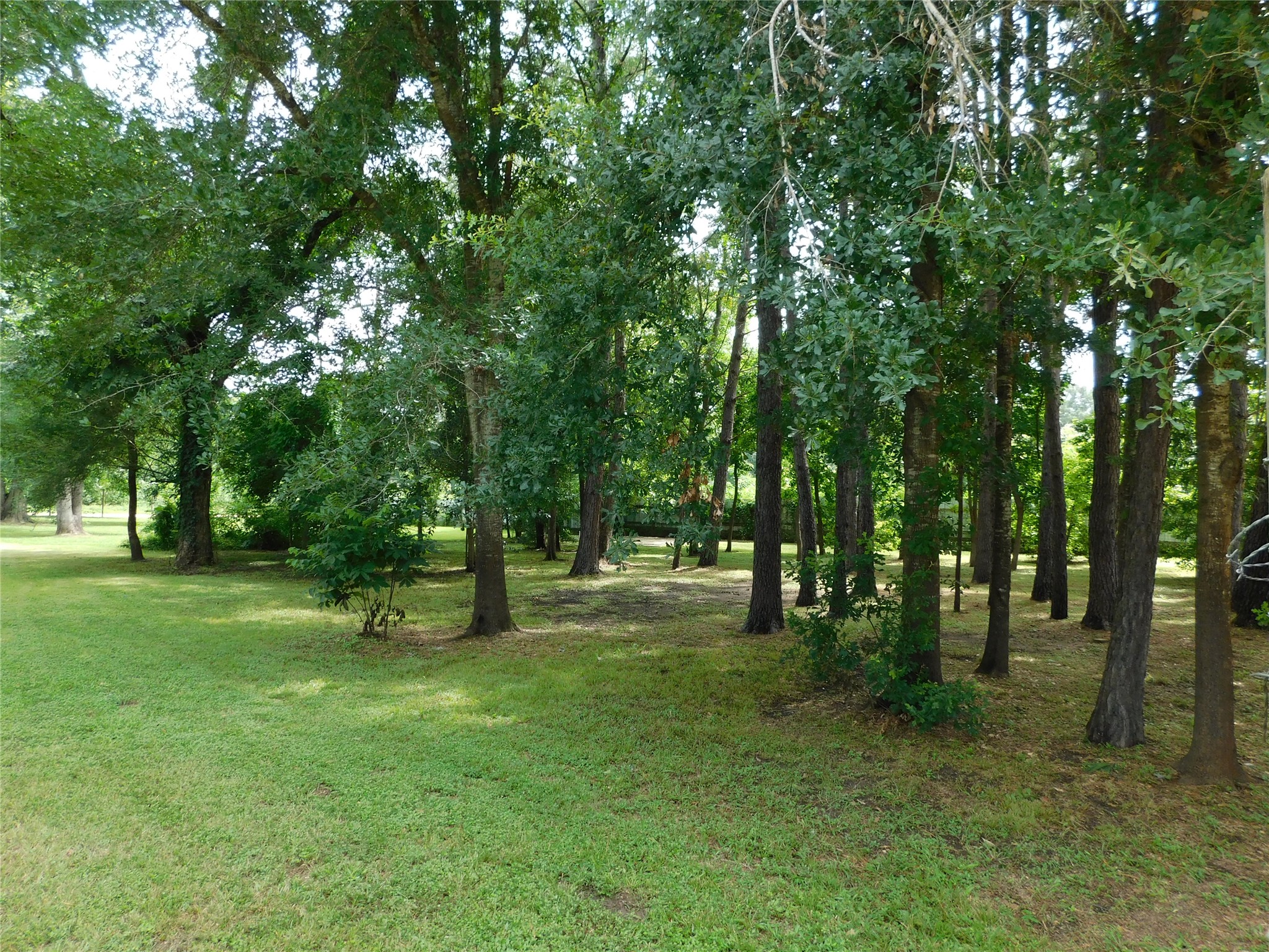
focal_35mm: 23
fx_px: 843
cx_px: 634
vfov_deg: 58.9
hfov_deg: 73.9
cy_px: 476
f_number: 3
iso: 125
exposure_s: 1/200
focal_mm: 4
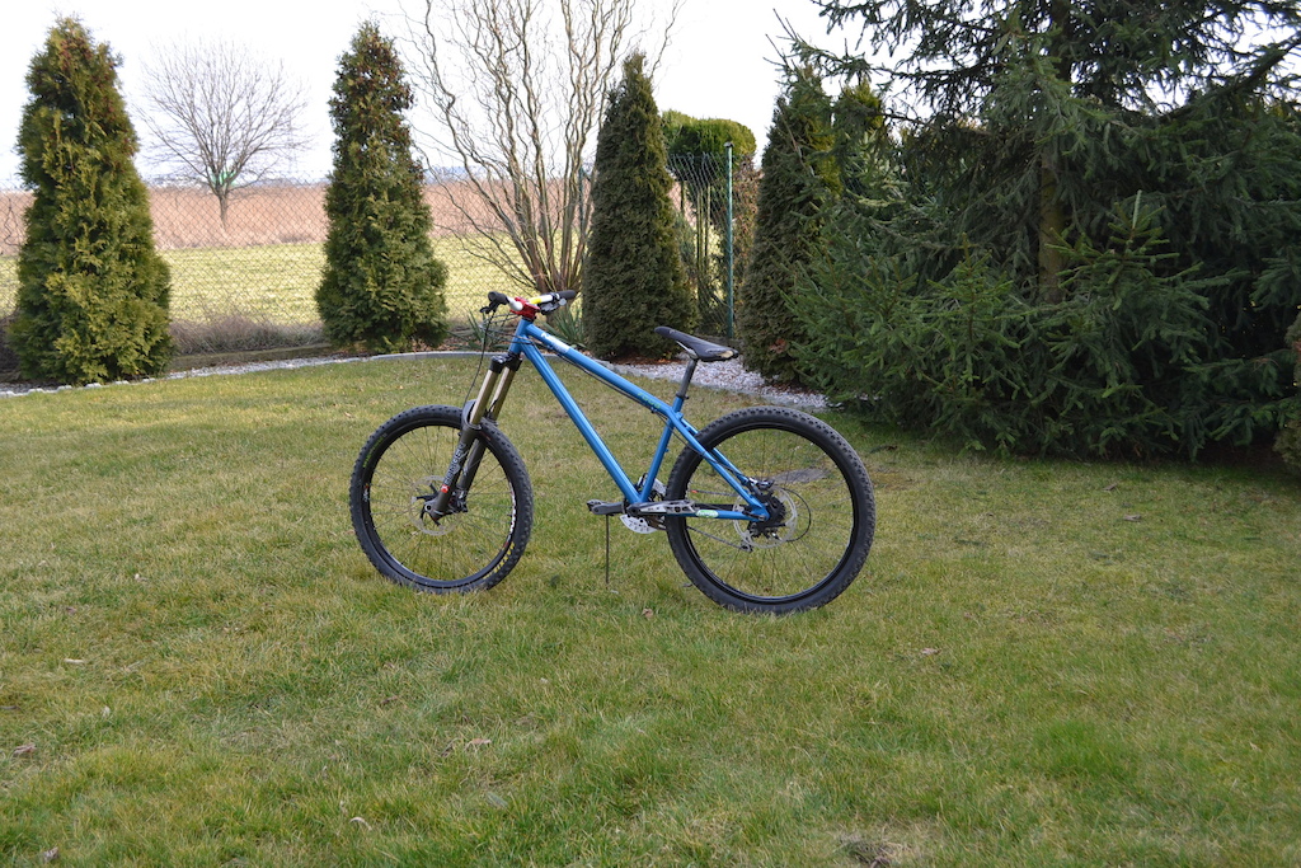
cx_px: 650
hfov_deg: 53.1
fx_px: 1301
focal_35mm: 36
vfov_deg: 36.9
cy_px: 434
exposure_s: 1/125
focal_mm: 24
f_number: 5.6
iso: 140
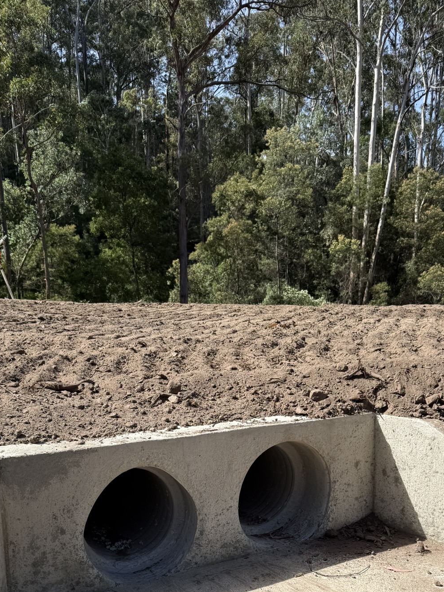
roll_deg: +1.4
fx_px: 633
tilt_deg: -14.8
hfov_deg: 38.7
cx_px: 223
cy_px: 448
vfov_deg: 48.1
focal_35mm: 37
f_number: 1.78
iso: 80
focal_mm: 6.76
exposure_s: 1/2907
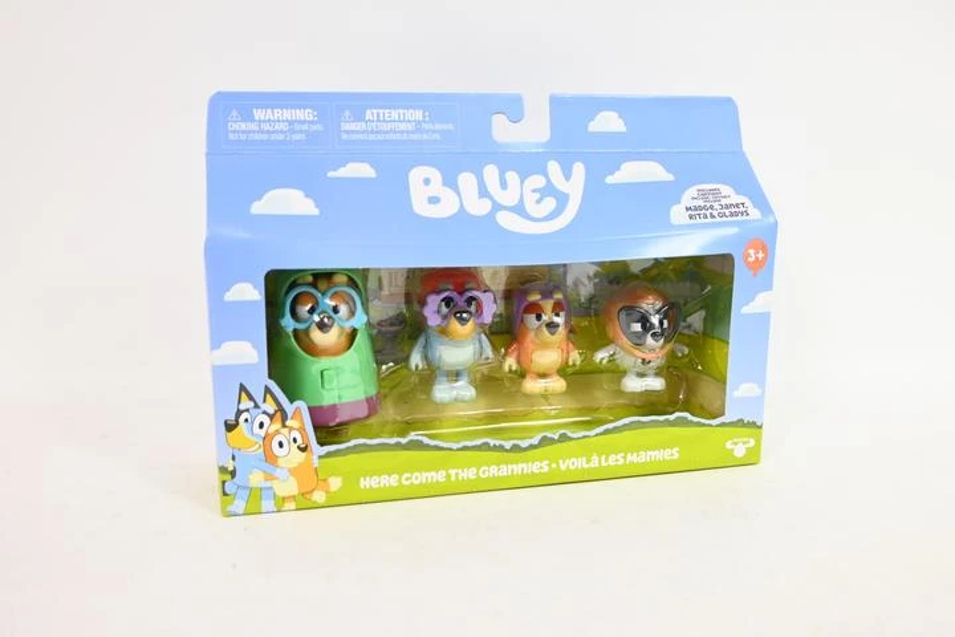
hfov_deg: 57.2
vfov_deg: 40.0
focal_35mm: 33
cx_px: 478
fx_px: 875
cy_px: 318
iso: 500
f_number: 4
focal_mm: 22
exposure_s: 1/125
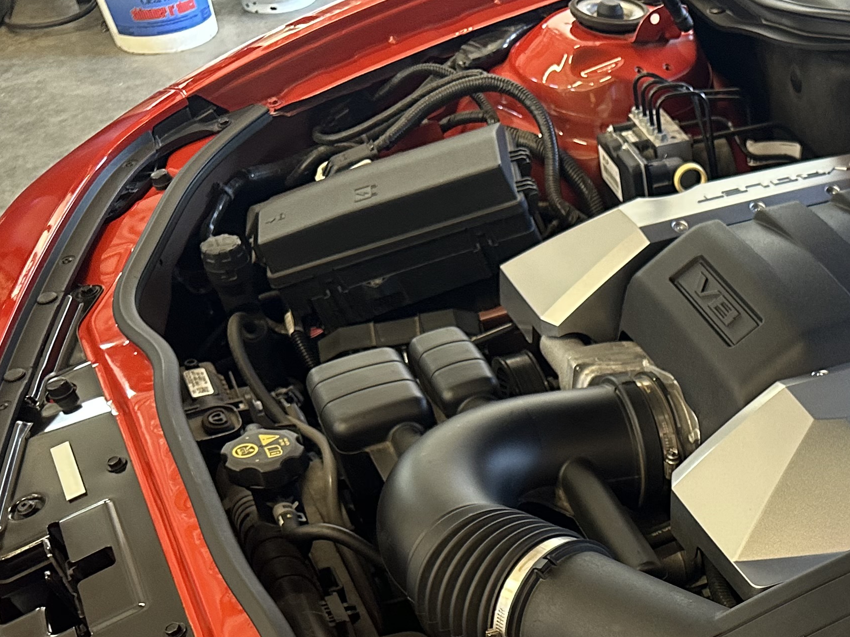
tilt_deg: -46.2
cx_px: 894
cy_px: 748
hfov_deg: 30.8
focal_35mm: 57
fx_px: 1399
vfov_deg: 23.6
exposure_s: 1/60
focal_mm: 6.86
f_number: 1.78
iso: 320
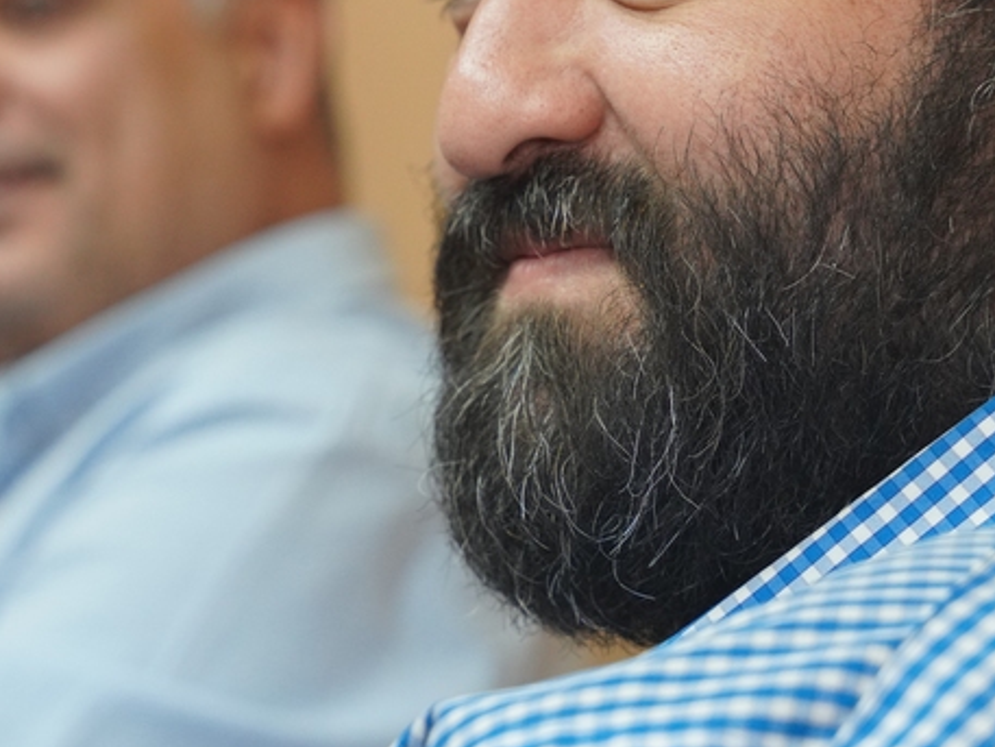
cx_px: 261
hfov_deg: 14.0
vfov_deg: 10.5
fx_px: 4050
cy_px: 95
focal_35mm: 141
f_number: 4
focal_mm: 65.4
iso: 2500
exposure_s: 1/160
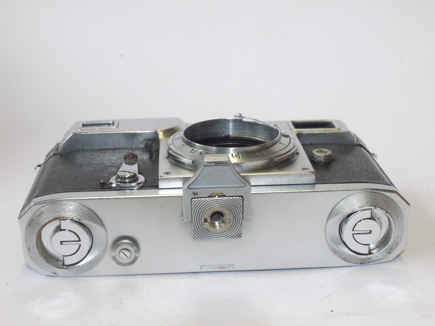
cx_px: 218
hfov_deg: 32.2
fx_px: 754
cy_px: 163
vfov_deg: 24.4
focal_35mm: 60
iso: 800
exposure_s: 1/80
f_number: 10
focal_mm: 30
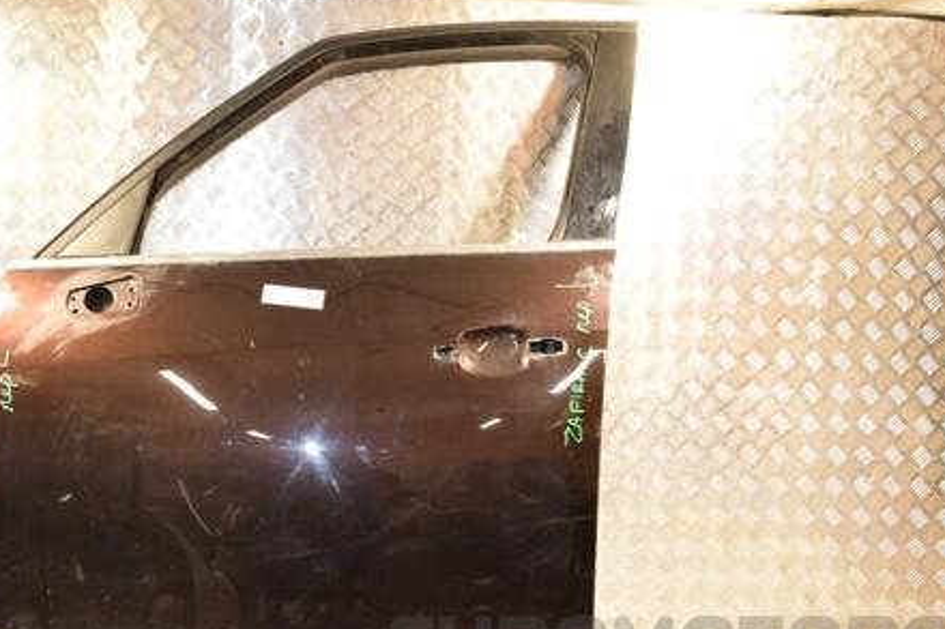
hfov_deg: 43.3
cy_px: 363
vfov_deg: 29.8
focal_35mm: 45
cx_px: 350
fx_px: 1181
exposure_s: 1/60
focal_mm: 22
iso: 800
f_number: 5
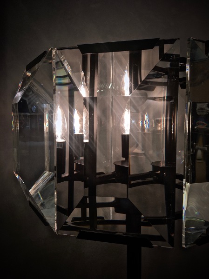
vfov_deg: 61.7
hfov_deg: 48.2
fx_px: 234
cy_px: 140
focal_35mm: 29
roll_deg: +0.0
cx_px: 104
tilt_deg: -3.9
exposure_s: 1/100
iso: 25
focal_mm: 4.15
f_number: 2.2
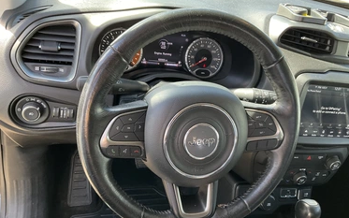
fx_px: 314
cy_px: 119
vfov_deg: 38.3
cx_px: 183
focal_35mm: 33
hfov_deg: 58.1
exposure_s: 1/104
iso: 64
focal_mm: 3
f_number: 1.8
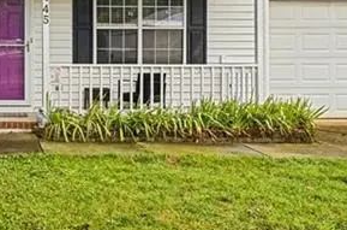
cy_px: 58
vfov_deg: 27.7
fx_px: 459
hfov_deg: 37.6
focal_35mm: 48
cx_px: 12
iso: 250
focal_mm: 9
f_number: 8
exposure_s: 1/80
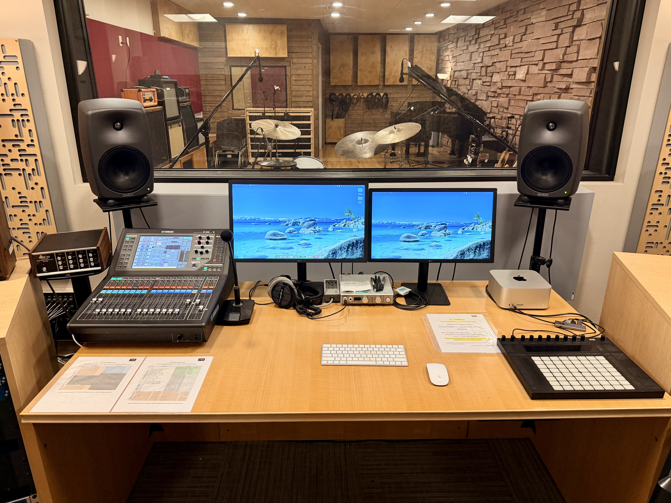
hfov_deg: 71.6
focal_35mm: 24
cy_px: 252
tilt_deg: -20.3
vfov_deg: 56.8
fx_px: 465
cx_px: 336
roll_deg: -0.1
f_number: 1.78
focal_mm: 6.76
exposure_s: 1/120
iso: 320
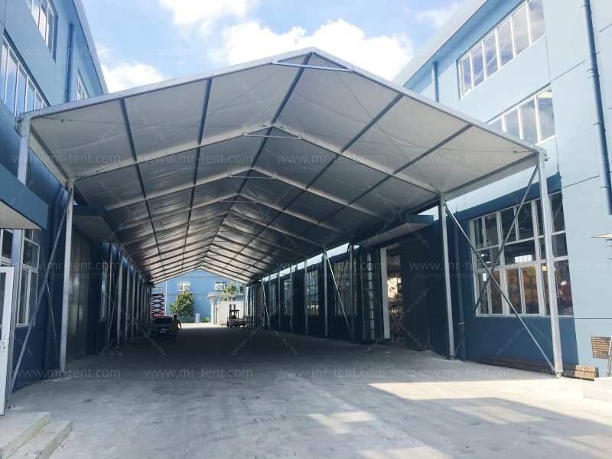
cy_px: 230
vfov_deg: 48.2
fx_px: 513
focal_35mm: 29
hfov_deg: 61.7
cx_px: 306
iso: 25
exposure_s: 1/739
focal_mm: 4.15
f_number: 2.2
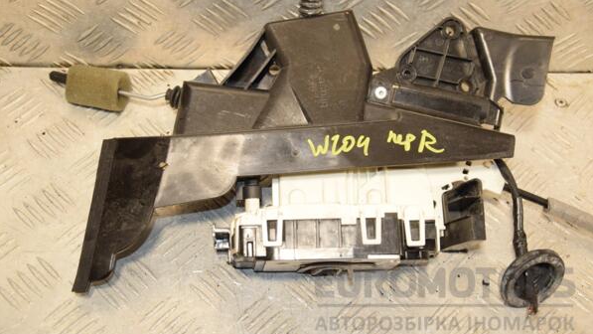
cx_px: 296
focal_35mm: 60
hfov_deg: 34.9
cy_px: 150
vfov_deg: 20.1
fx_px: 944
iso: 800
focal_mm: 38
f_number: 6.3
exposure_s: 1/200
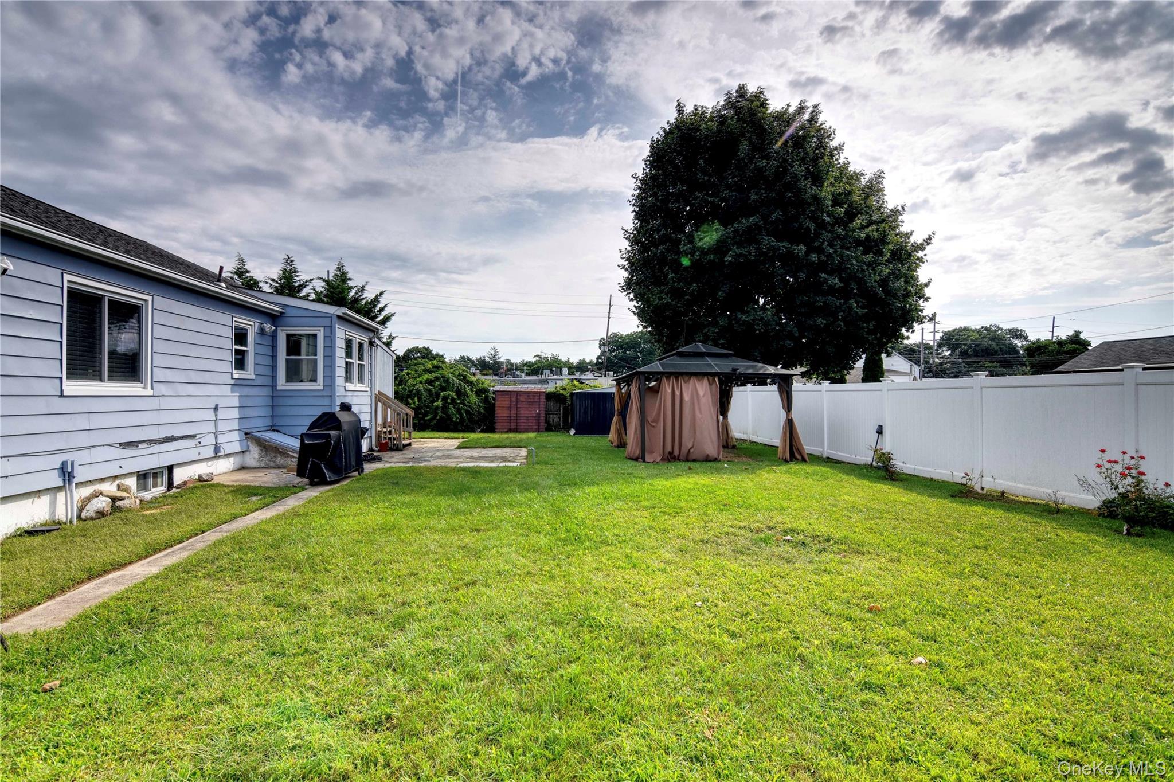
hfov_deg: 95.0
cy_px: 391
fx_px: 538
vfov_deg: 72.0
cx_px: 587
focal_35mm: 16
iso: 320
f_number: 9
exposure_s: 1/1250
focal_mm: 11
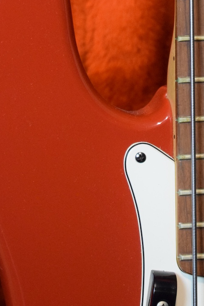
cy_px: -27
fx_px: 1411
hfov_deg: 8.2
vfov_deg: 12.2
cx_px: 202
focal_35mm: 166
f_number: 5.6
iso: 4000
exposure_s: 1/60
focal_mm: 50
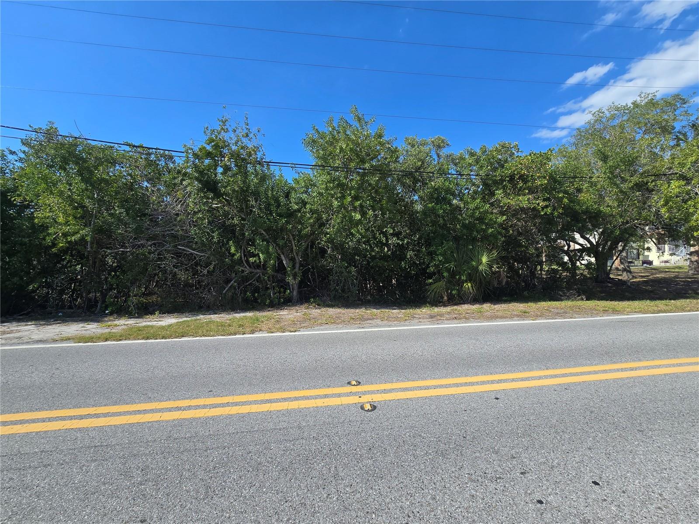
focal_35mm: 13
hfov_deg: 106.2
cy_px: 262
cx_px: 350
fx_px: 263
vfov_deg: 89.9
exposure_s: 1/1756
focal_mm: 2.2
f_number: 2.2
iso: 50
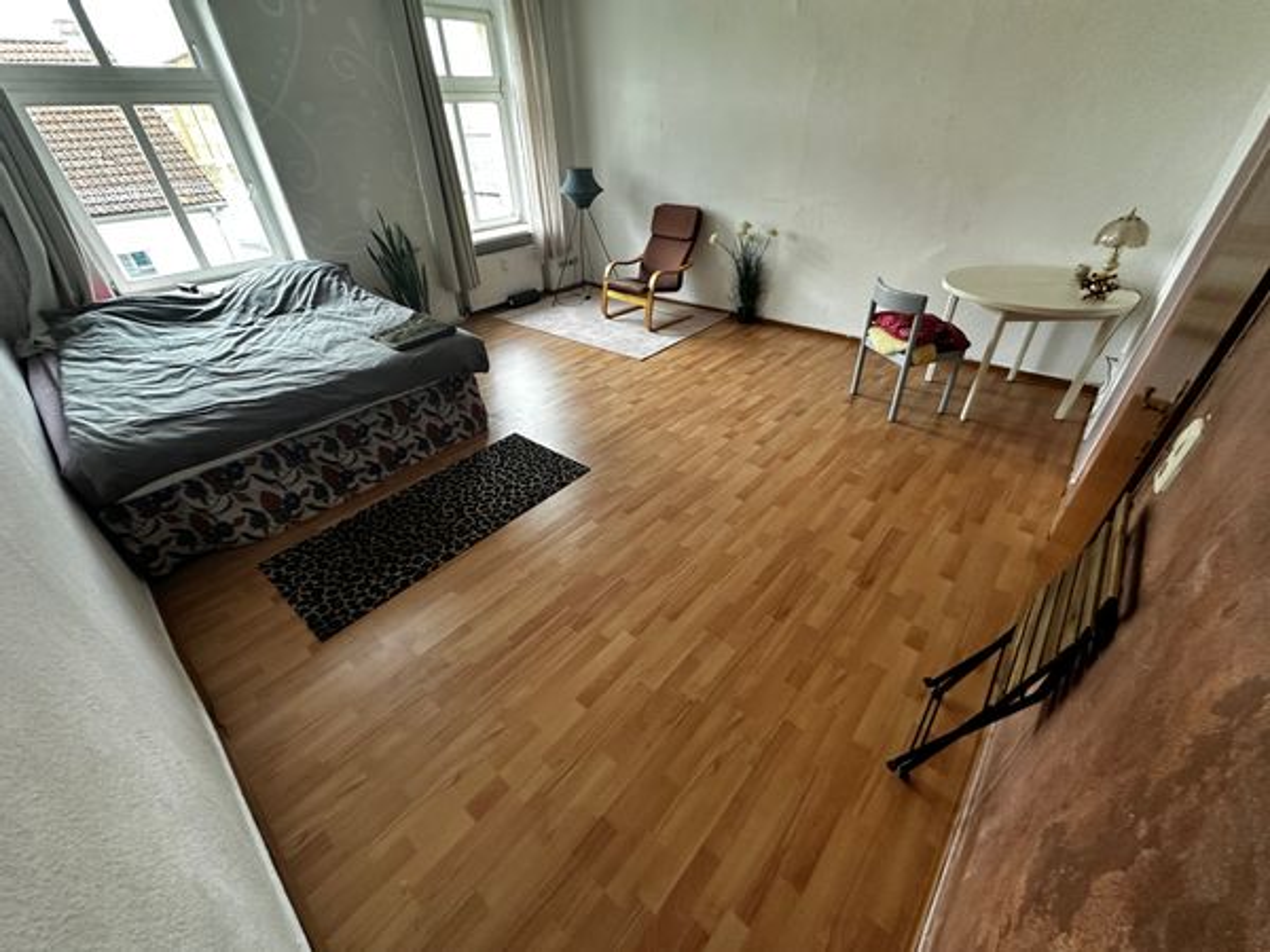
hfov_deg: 102.1
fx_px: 514
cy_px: 476
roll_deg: +0.5
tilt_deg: -34.5
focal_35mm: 14
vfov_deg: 85.7
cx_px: 635
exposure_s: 1/99
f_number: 2.2
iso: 320
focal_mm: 2.22
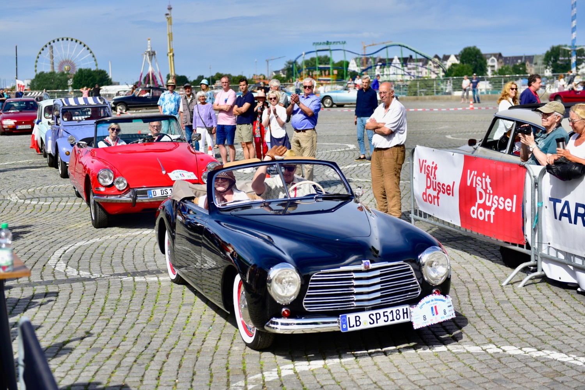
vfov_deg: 24.6
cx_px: 292
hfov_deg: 36.2
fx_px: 894
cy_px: 195
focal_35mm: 55
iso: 200
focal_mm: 55
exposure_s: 1/4000
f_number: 3.2
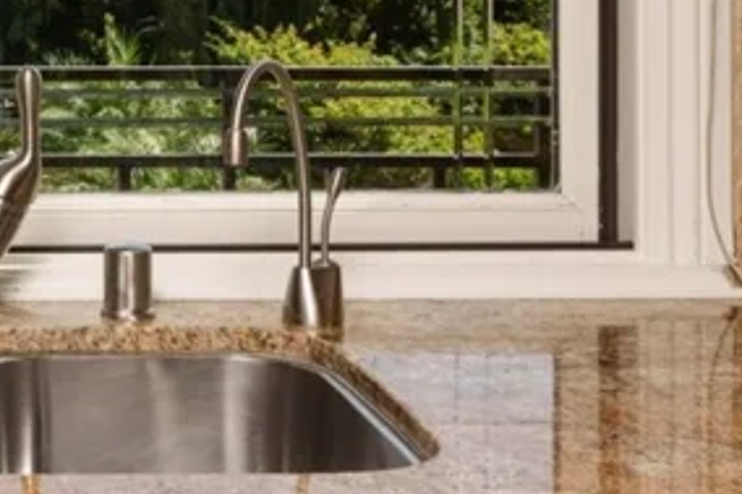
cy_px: -89
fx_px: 1771
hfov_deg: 21.4
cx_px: -218
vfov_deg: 15.3
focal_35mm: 86
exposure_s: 1/200
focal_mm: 29
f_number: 11
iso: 250
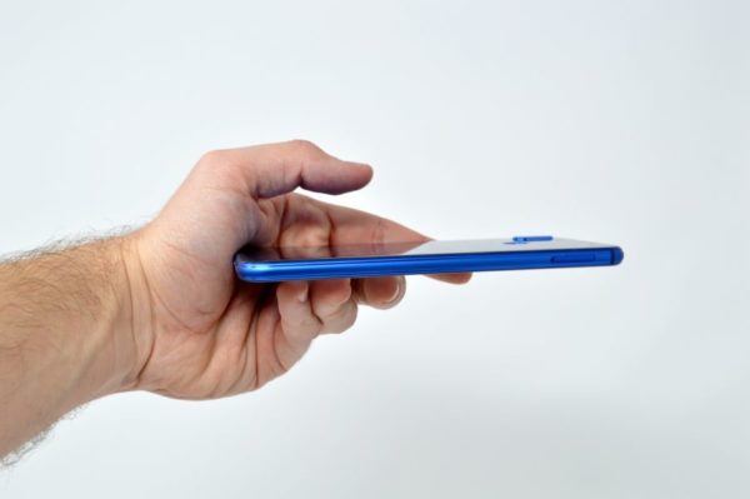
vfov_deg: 33.0
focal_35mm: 40
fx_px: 843
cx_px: 375
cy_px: 250
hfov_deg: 48.0
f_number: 10
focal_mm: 27
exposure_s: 1/30
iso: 200
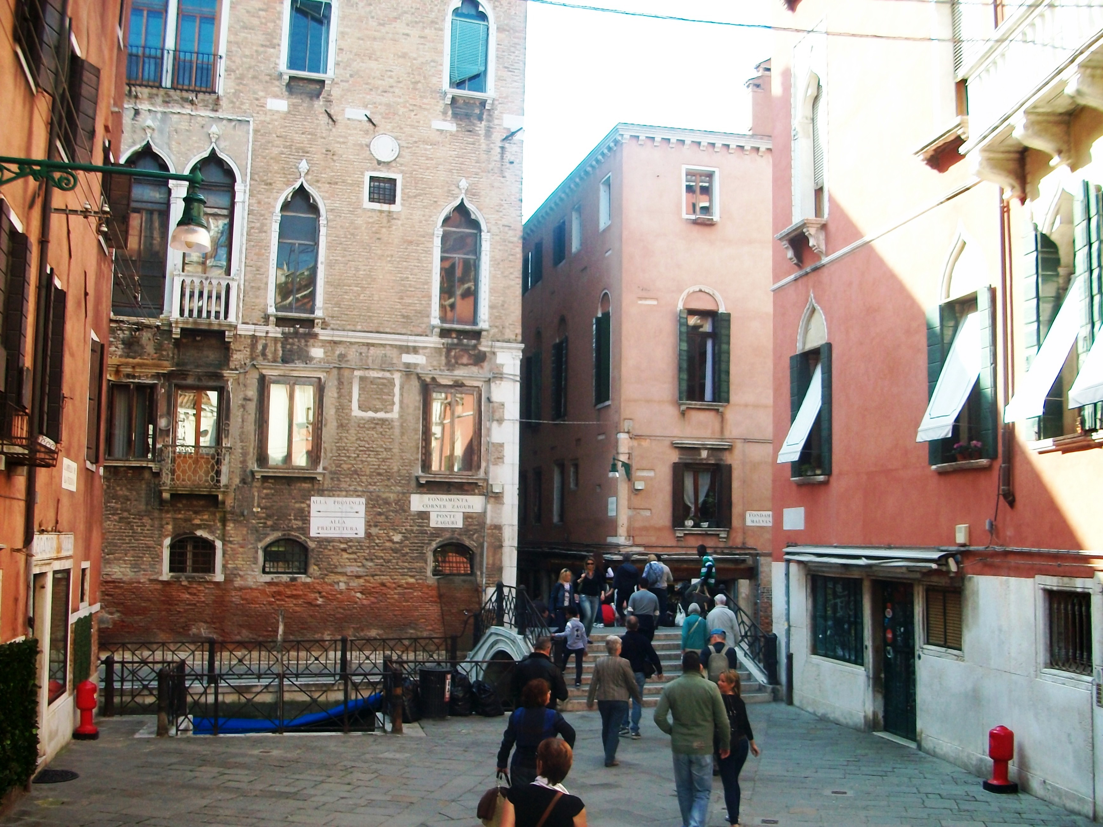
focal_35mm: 34
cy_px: 414
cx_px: 552
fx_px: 1083
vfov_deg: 41.8
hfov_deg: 54.0
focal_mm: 5.7
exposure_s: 1/200
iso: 80
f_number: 2.8
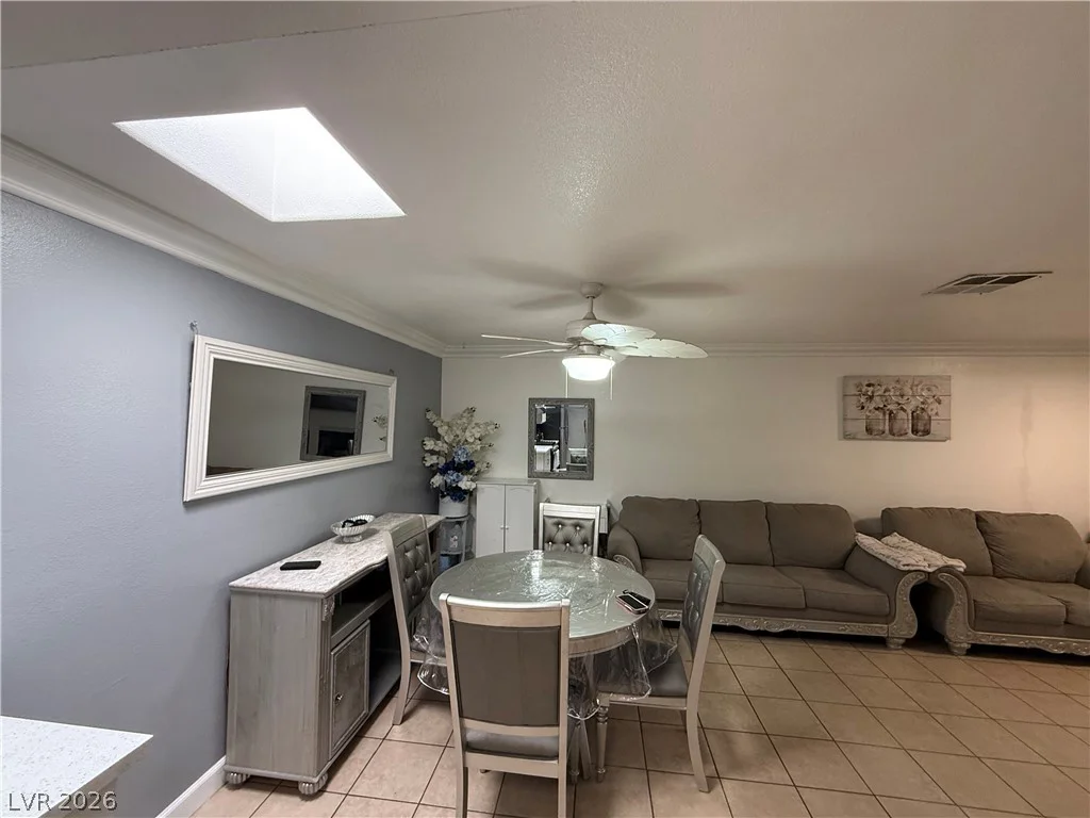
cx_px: 545
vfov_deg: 85.7
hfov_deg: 102.1
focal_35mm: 14
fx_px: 441
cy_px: 409
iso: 320
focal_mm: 2.22
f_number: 2.2
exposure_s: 1/99
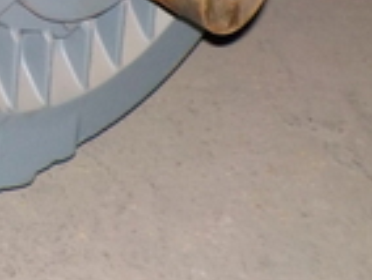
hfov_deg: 13.8
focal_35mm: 135
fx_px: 1453
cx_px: -168
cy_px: -170
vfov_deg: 10.5
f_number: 3.3
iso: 200
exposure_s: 1/30
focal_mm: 4.1
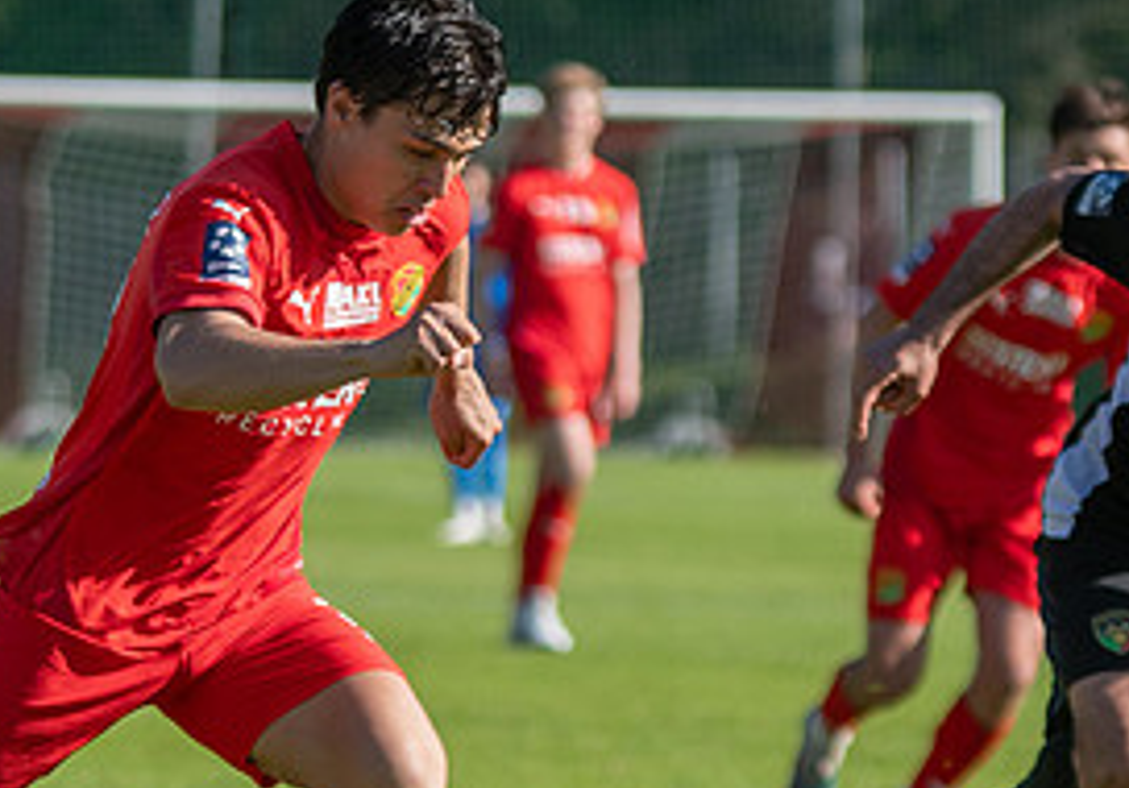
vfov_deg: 2.7
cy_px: 724
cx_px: 227
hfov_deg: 3.8
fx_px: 16805
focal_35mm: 528
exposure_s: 1/2000
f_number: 3.2
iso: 220
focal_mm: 122
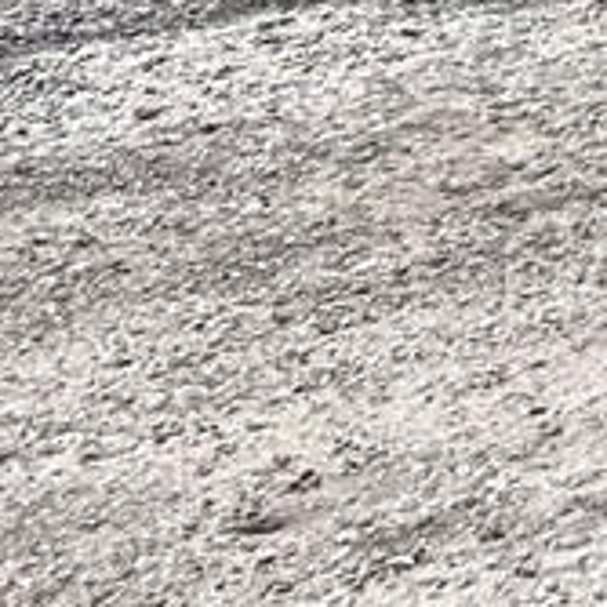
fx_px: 4365
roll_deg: -2.2
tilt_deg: -5.6
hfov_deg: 6.2
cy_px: -1156
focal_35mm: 220
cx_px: 2650
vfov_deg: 7.2
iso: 50
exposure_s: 1/3571
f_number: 1.5
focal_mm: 5.7
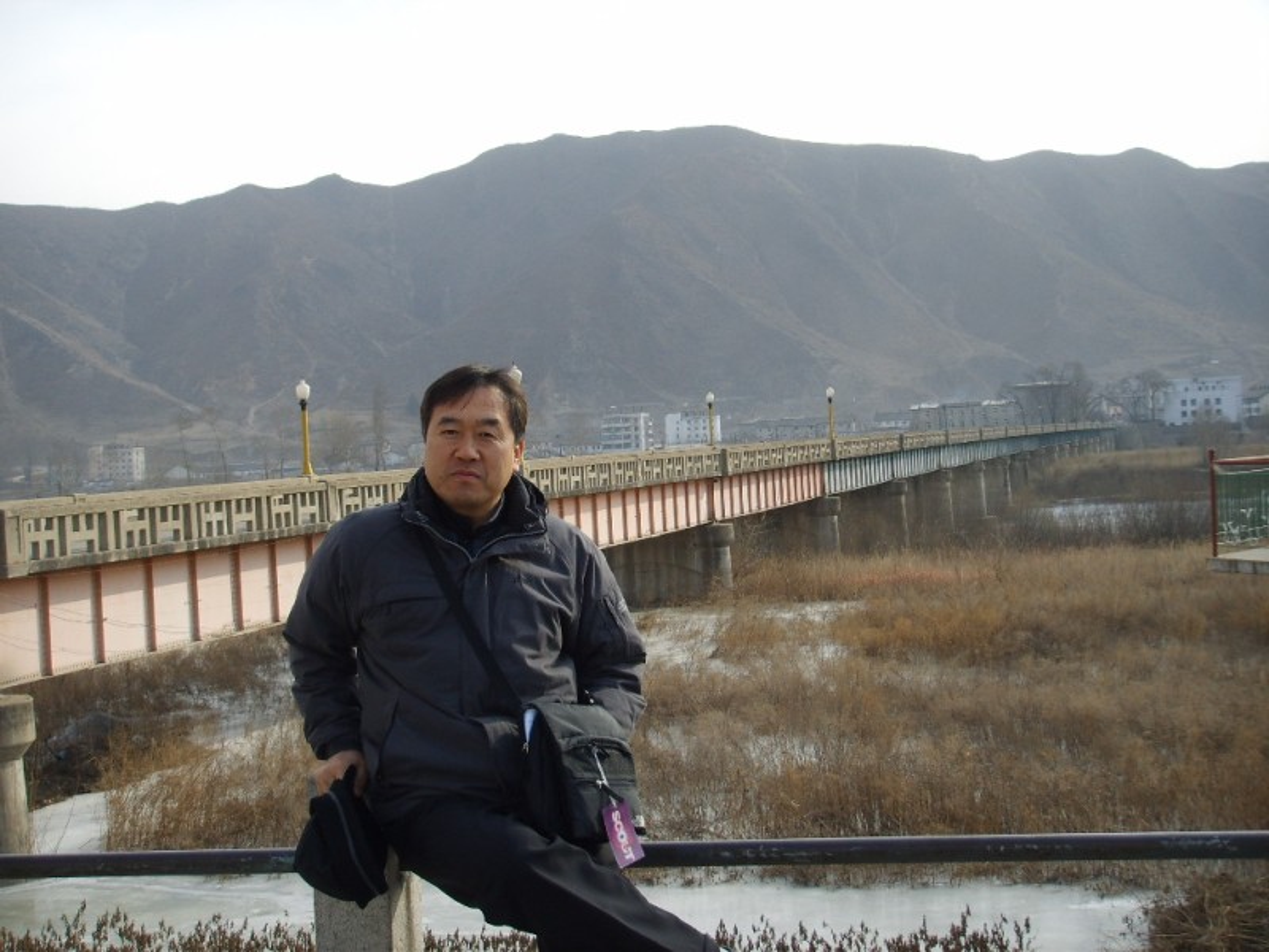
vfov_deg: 29.1
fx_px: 1833
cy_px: 476
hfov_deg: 38.2
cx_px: 634
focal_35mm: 50
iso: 50
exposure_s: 1/350
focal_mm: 8.8
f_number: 3.8
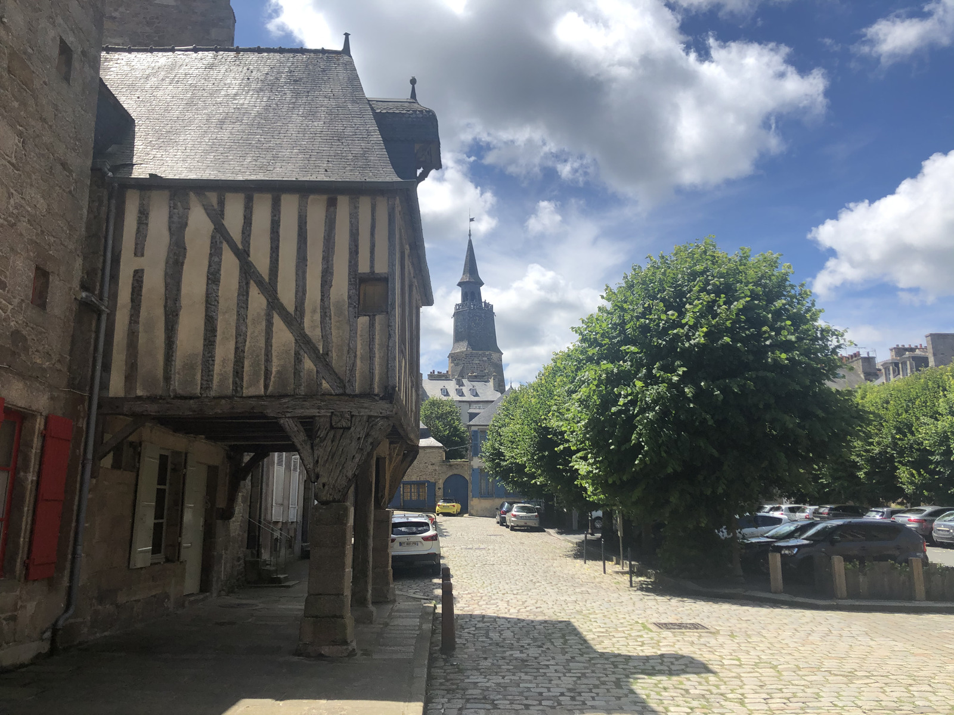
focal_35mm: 28
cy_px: 358
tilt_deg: +11.8
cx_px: 477
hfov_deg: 63.4
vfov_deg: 49.7
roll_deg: +1.0
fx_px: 772
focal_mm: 4
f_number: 1.8
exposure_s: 1/2433
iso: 20
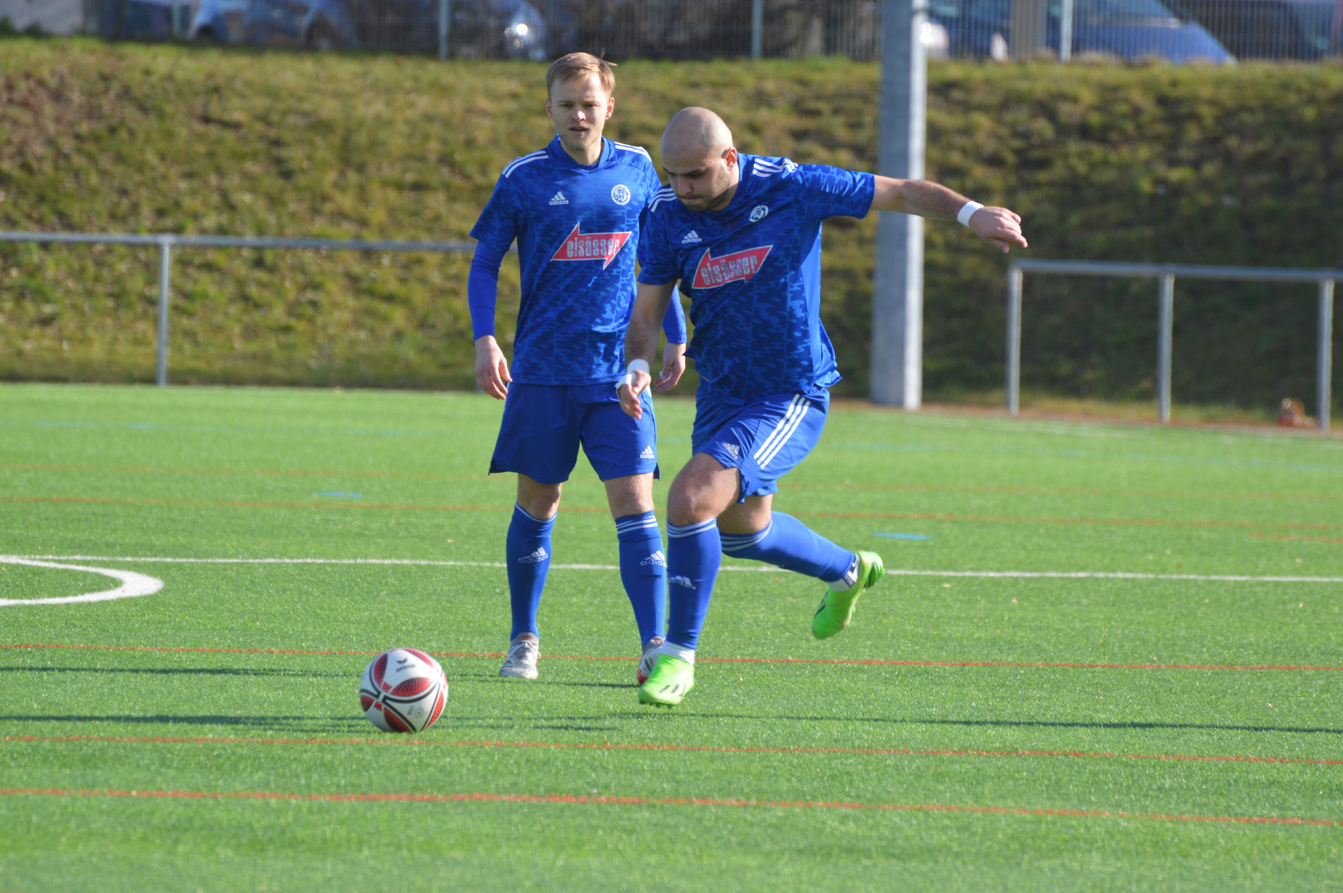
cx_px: 672
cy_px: 446
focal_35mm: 390
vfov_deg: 3.5
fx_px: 14536
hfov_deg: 5.3
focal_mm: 260
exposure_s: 1/1000
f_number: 5.6
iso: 400
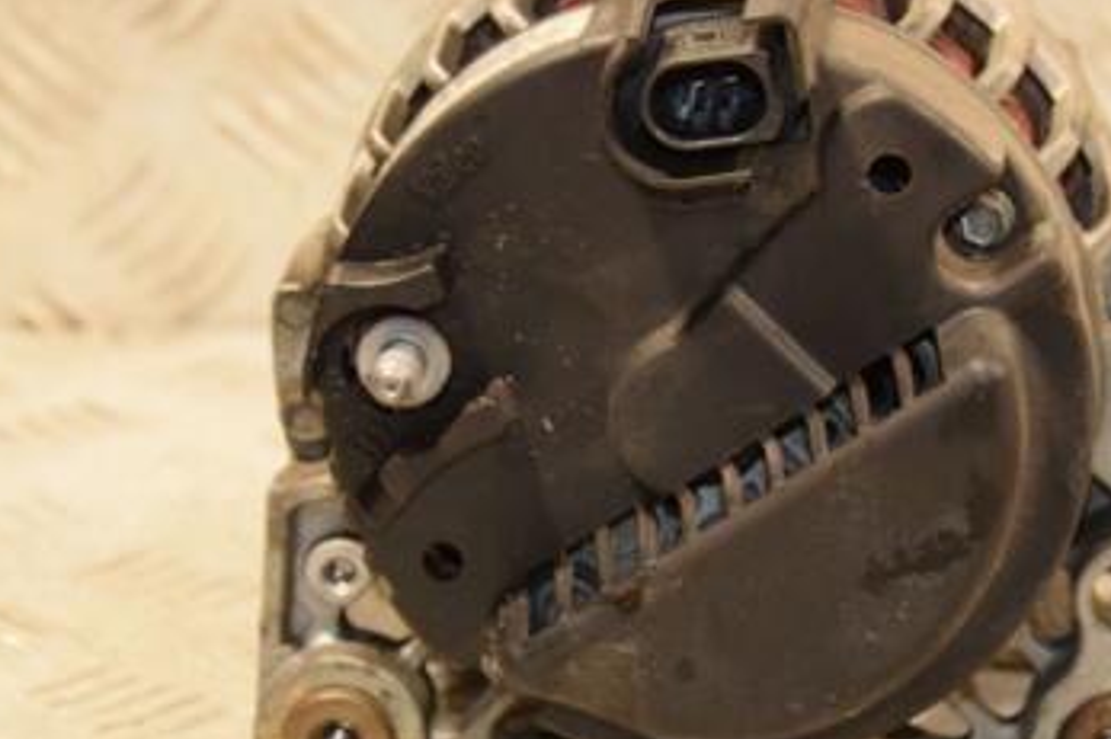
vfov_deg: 10.1
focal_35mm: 135
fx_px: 4164
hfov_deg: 15.2
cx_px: 720
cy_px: 371
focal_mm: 52
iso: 800
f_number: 5
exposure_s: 1/80
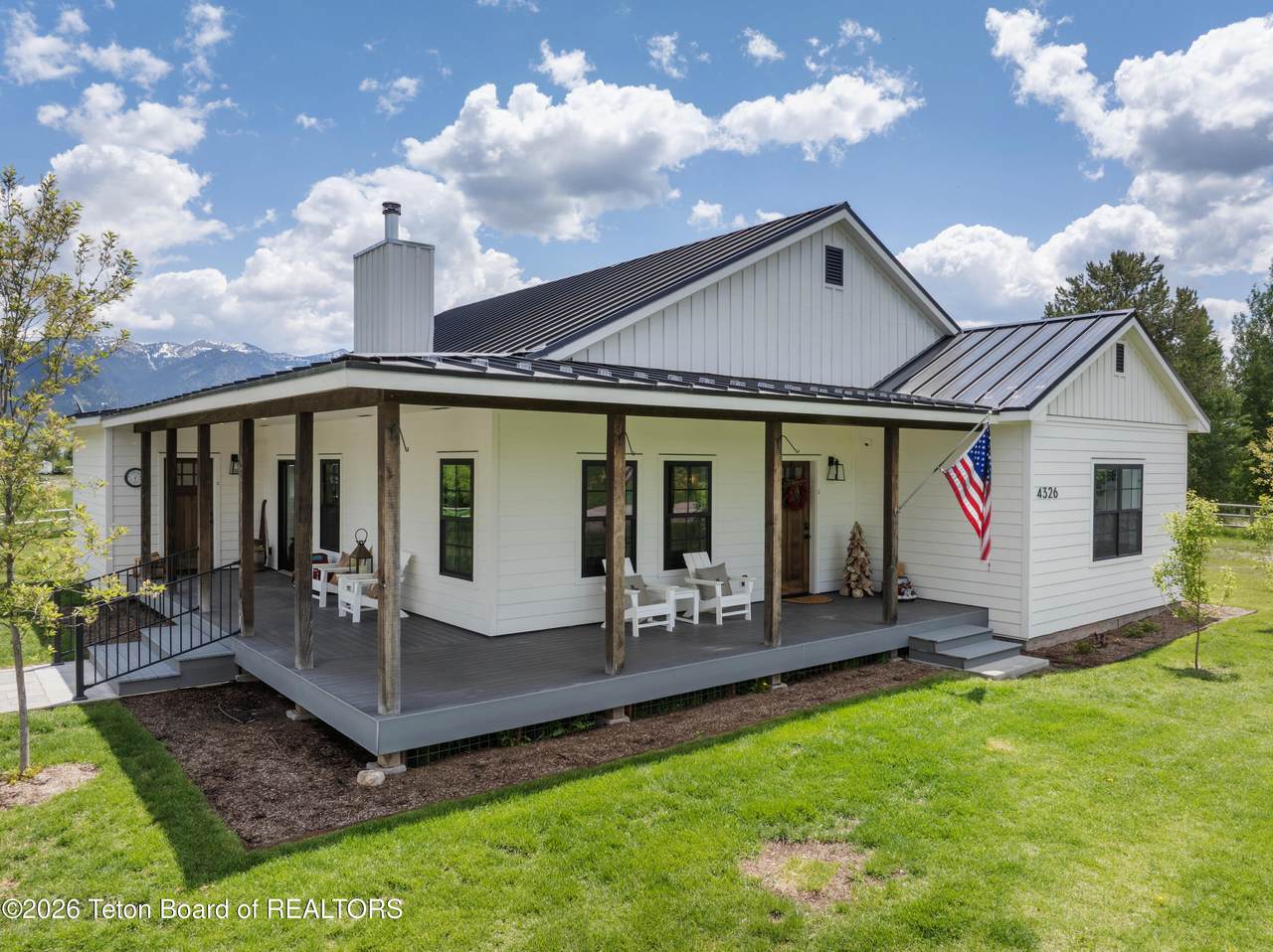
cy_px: 476
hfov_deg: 71.6
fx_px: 882
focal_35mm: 24
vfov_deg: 56.8
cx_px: 636
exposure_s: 1/640
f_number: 6.3
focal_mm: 12.29
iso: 100
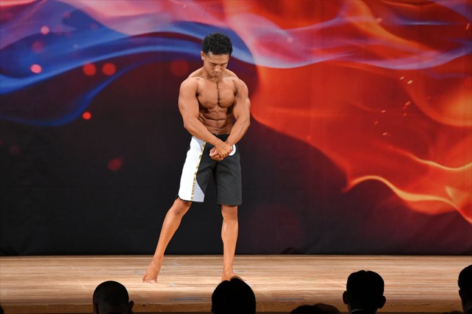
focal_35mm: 240
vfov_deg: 5.7
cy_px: 157
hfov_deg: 8.6
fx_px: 3145
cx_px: 236
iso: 3200
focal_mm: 160
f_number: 5.6
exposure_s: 1/400
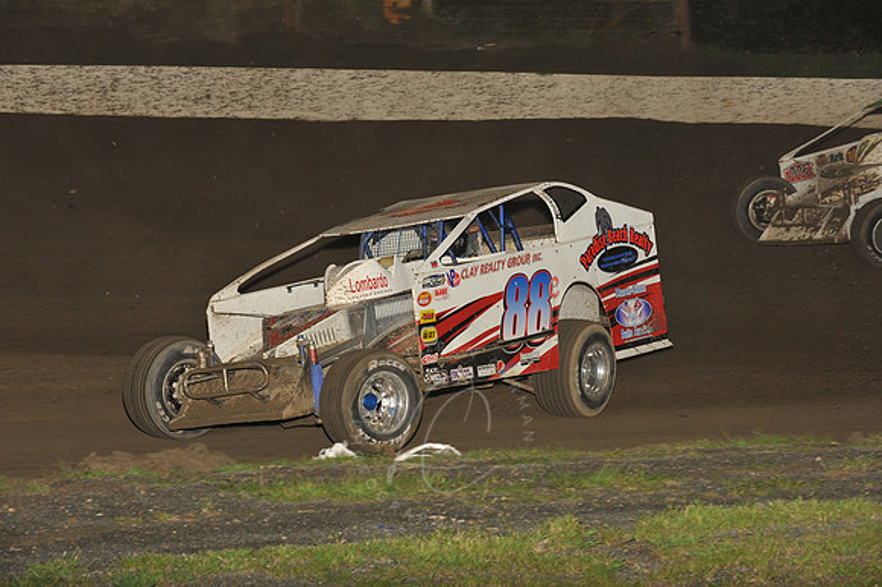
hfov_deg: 18.3
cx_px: 441
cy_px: 294
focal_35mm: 112
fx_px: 2742
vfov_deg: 12.2
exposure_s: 1/320
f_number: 7.1
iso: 1000
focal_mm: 112
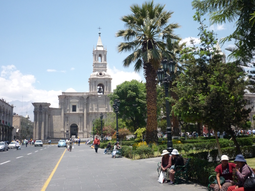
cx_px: 128
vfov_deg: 39.7
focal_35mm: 36
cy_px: 96
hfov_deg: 51.4
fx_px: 265
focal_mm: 5.9
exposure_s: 1/320
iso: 200
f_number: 8
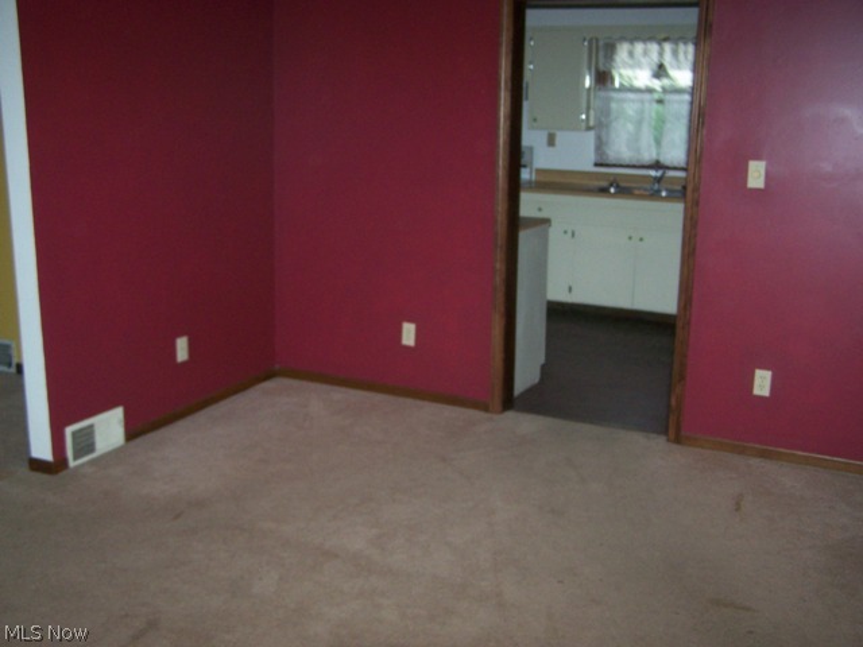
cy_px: 324
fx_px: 947
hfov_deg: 49.0
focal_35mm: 38
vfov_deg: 37.7
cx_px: 432
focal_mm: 6.3
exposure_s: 1/60
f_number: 2.8
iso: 160
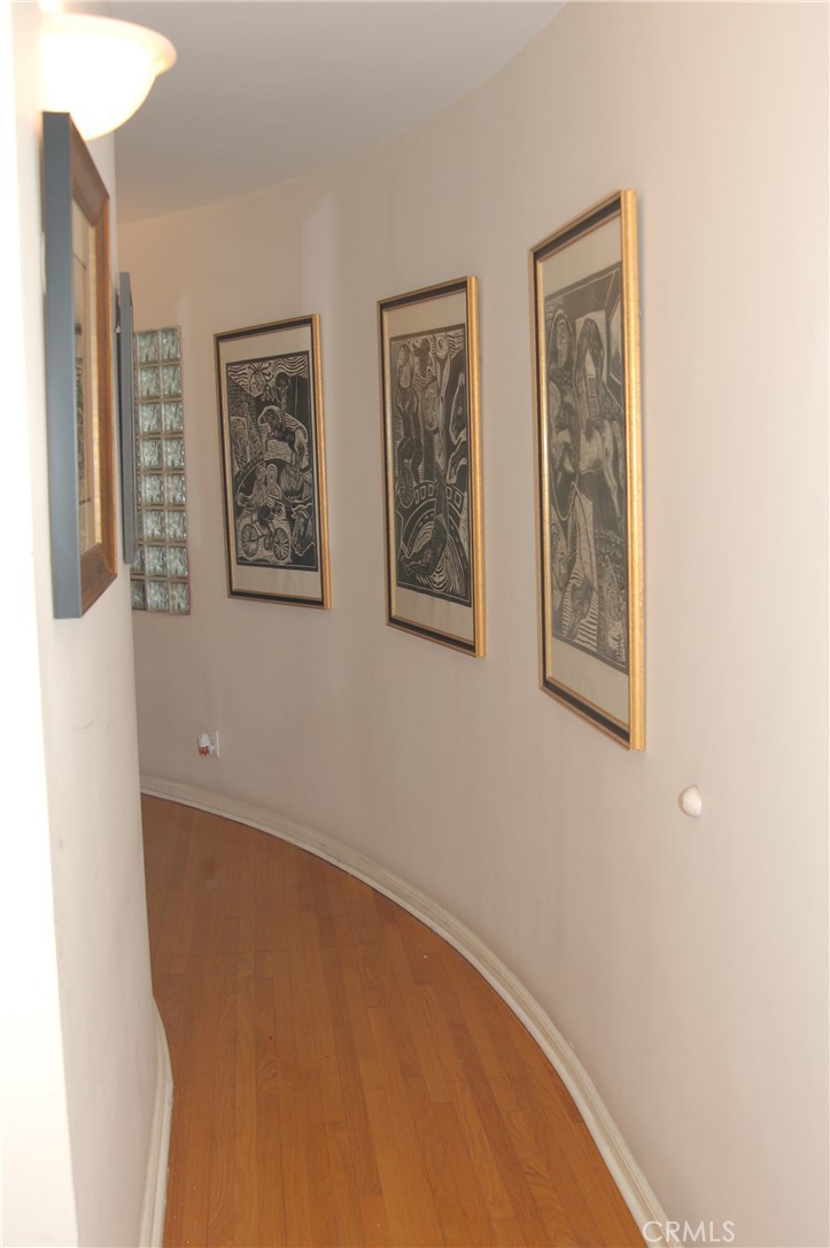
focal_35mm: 36
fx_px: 1247
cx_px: 415
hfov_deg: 36.8
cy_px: 624
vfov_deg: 53.2
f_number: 4
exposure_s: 1/60
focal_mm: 24
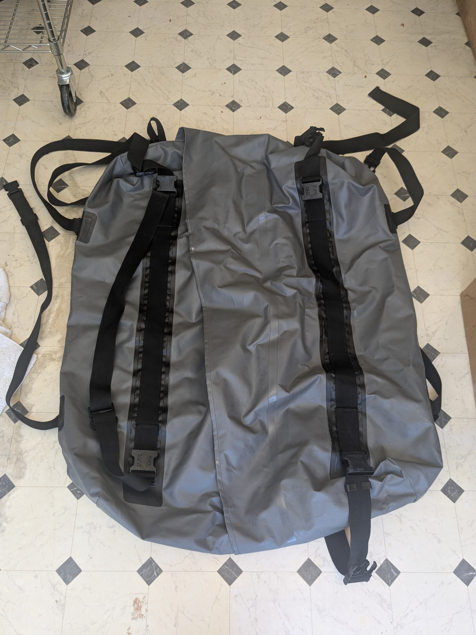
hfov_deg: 49.7
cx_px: 232
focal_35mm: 28
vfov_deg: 63.4
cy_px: 324
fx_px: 513
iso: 60
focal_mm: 4.38
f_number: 1.73
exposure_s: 1/40
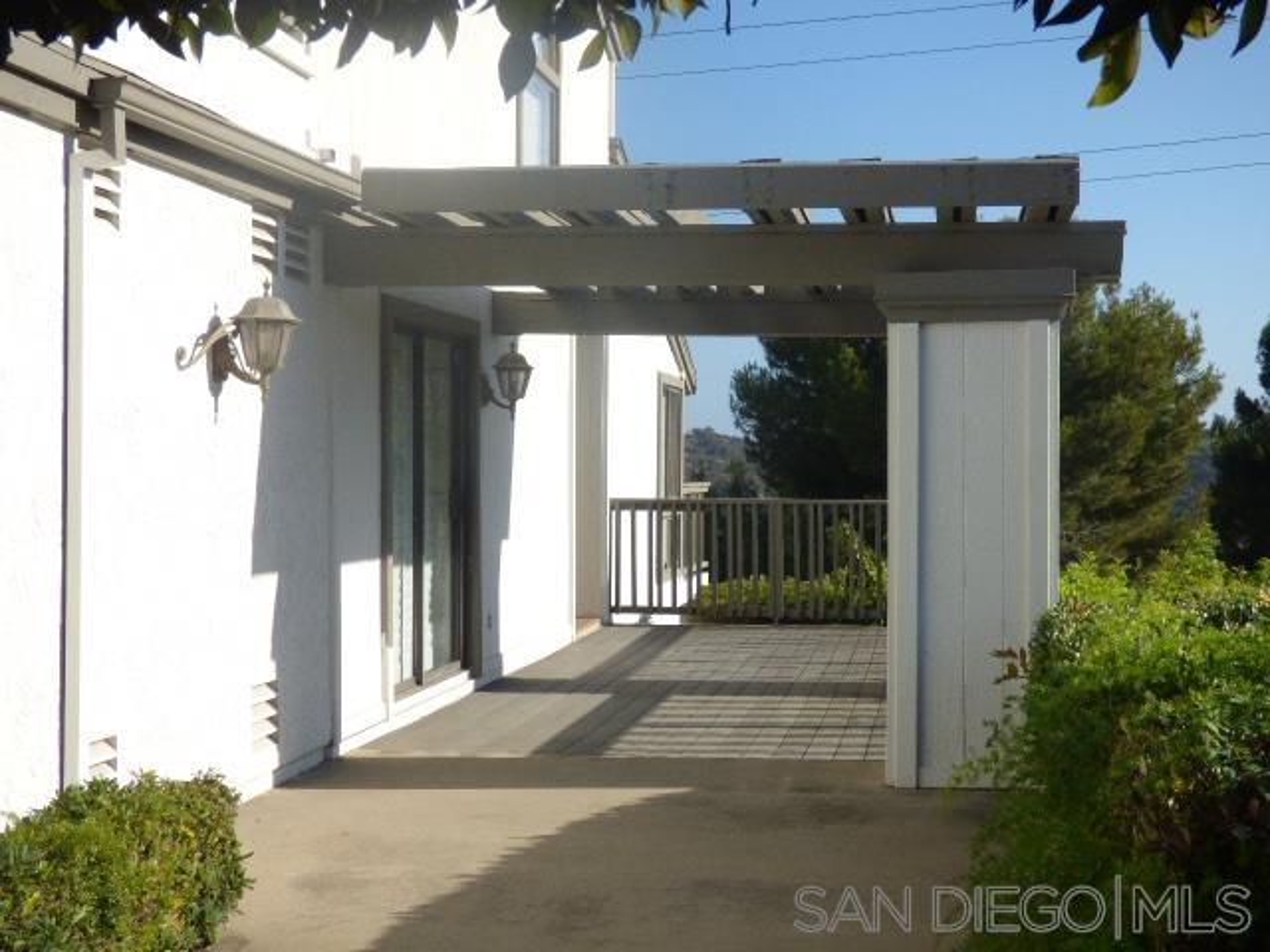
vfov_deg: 28.6
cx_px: 635
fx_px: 1871
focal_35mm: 51
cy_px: 476
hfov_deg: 37.5
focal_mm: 9.1
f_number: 3.9
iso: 200
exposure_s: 1/2000
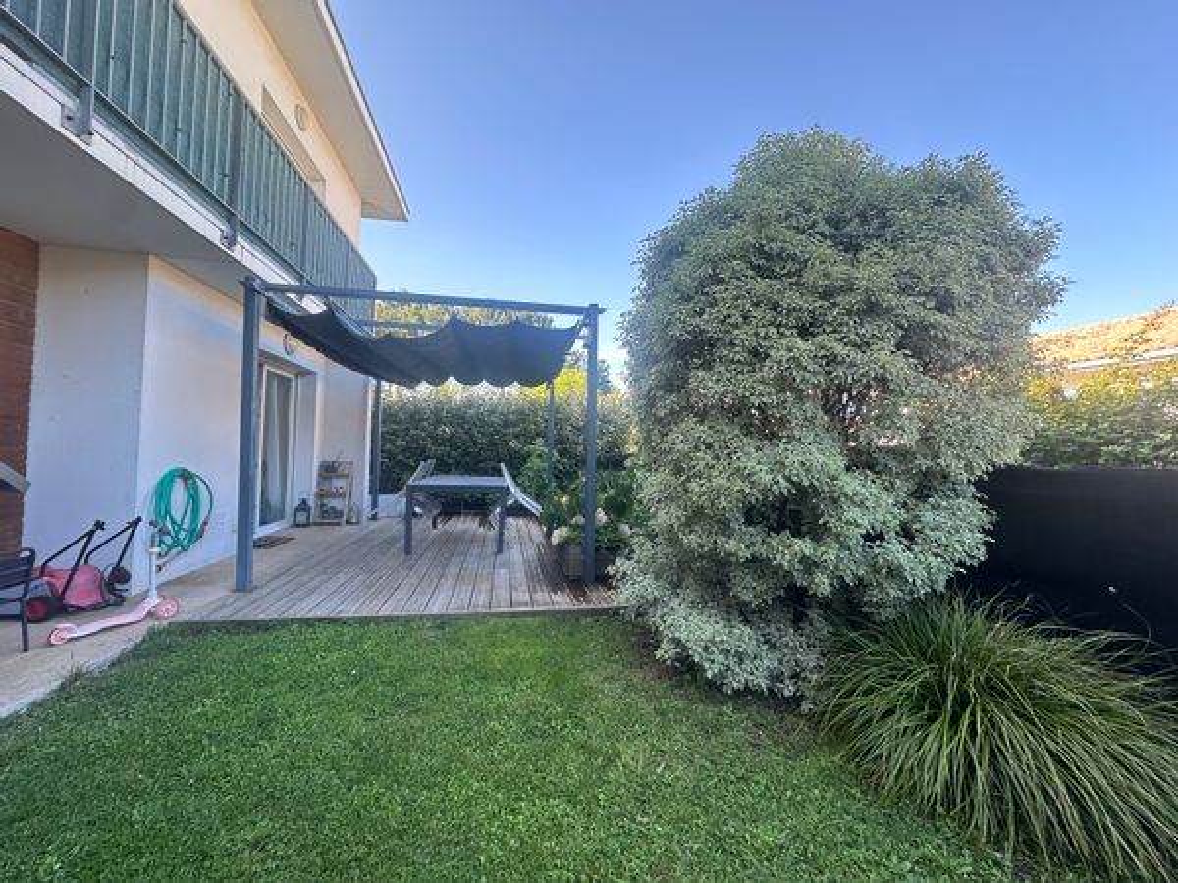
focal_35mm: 14
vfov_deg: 85.7
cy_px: 442
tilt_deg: +2.6
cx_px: 589
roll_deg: -1.4
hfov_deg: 102.1
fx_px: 476
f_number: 2.2
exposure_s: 1/126
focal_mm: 2.22
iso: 40
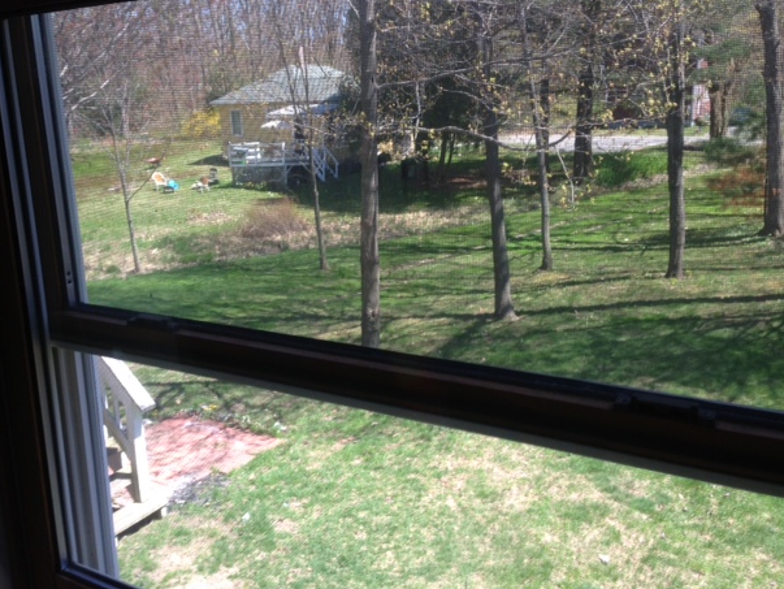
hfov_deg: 52.6
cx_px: 398
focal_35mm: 35
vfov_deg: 40.7
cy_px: 278
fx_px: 793
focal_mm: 4.13
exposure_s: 1/155
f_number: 2.4
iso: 50
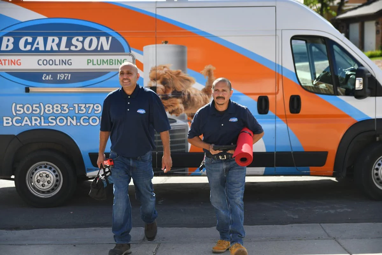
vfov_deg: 18.2
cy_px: 128
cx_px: 191
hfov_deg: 27.0
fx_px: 796
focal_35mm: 75
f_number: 2.8
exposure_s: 1/1600
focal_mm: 50
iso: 100
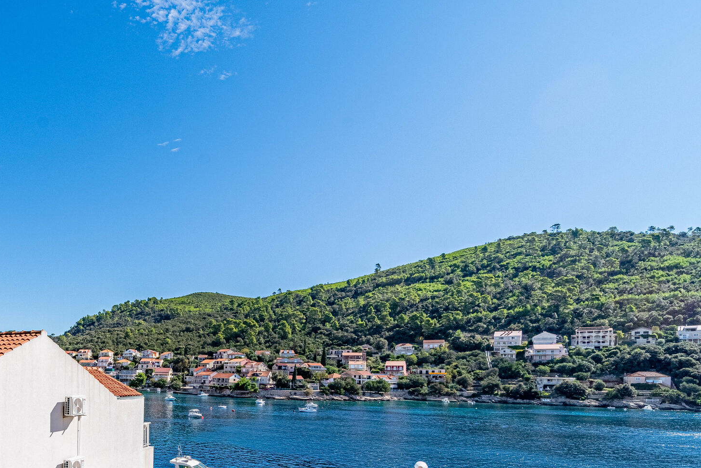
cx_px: 151
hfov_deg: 69.5
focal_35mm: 23
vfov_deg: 51.8
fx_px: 448
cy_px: 371
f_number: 8
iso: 400
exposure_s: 1/8000
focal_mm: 12
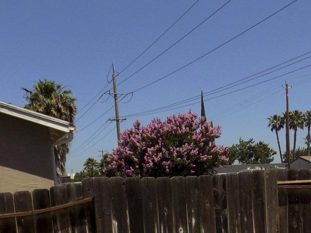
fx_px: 485
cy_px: 268
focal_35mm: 54
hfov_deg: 34.9
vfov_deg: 24.8
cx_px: 225
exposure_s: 1/250
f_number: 9.9
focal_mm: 4
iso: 80
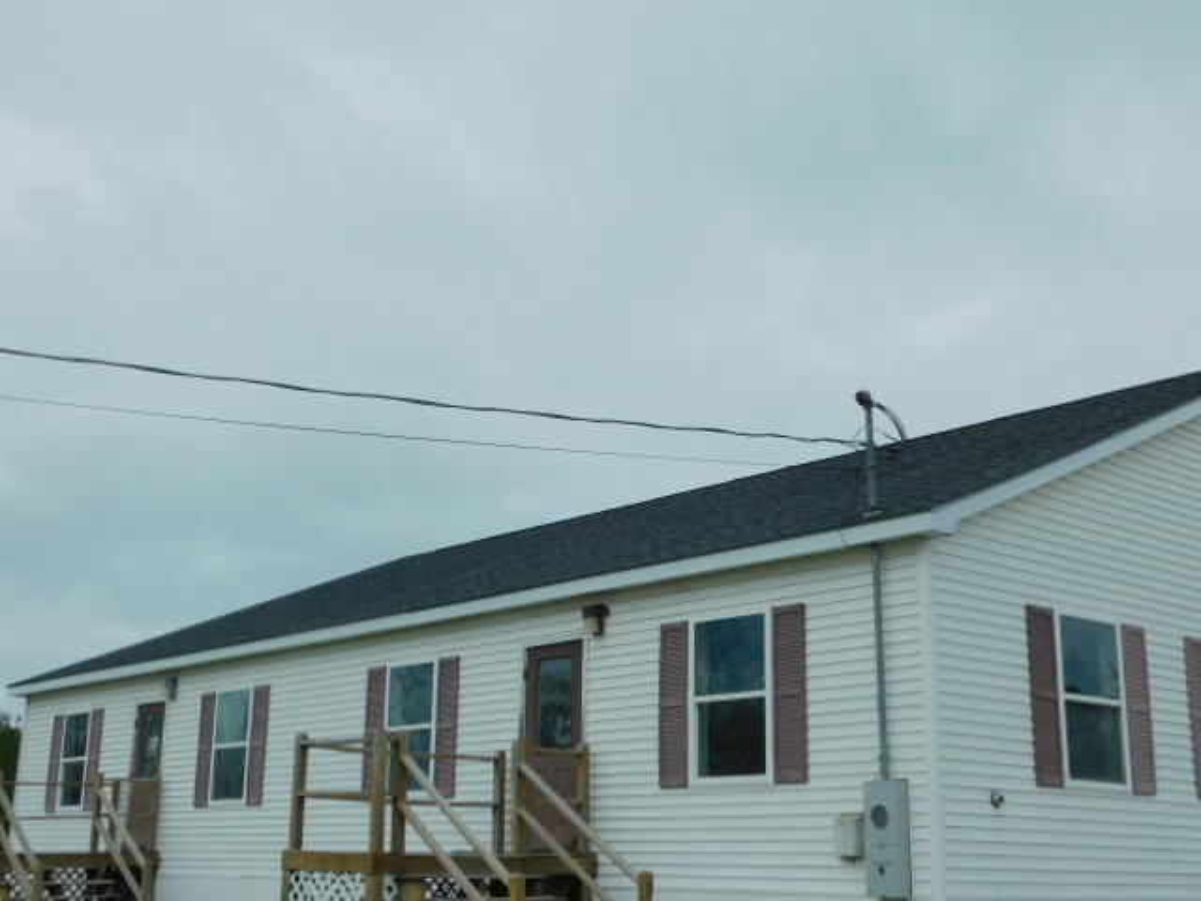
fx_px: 1561
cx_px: 600
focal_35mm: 45
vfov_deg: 32.2
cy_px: 450
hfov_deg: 42.1
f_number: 7.4
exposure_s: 1/500
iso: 125
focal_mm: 8
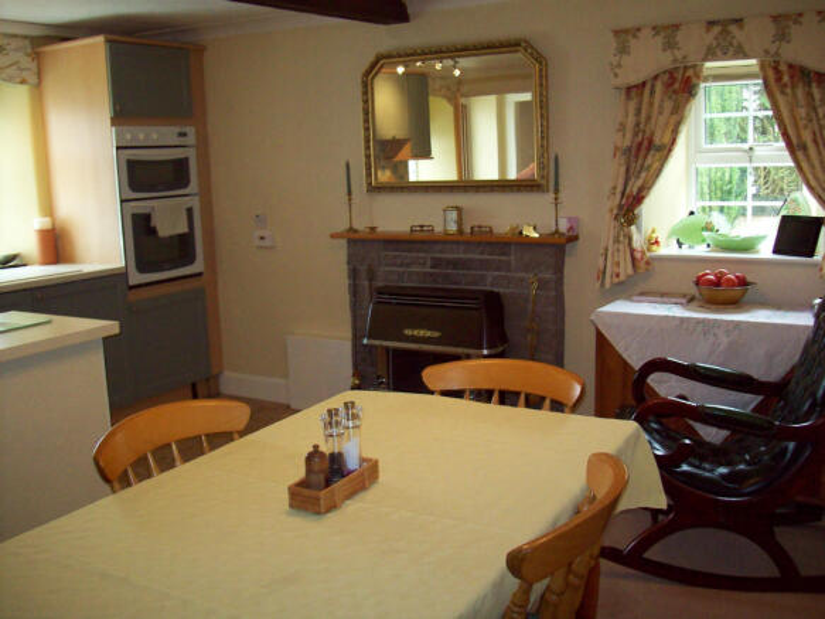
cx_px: 412
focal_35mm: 36
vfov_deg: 39.6
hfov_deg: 51.4
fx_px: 858
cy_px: 310
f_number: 2.7
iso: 200
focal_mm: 6
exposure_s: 1/64
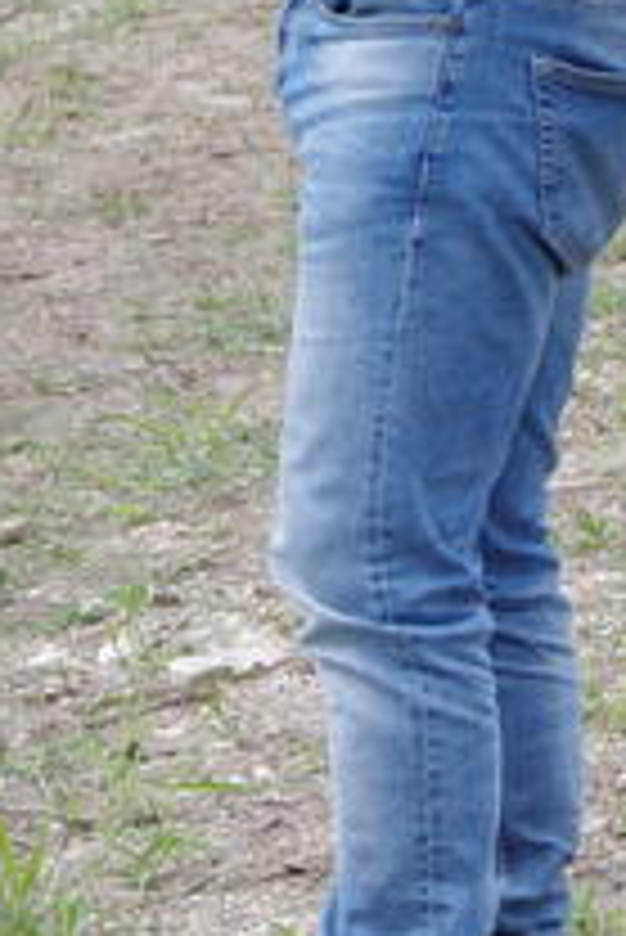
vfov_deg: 5.2
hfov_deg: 3.5
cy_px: -32
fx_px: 10233
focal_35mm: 393
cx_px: 365
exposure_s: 1/320
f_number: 8
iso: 640
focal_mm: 73
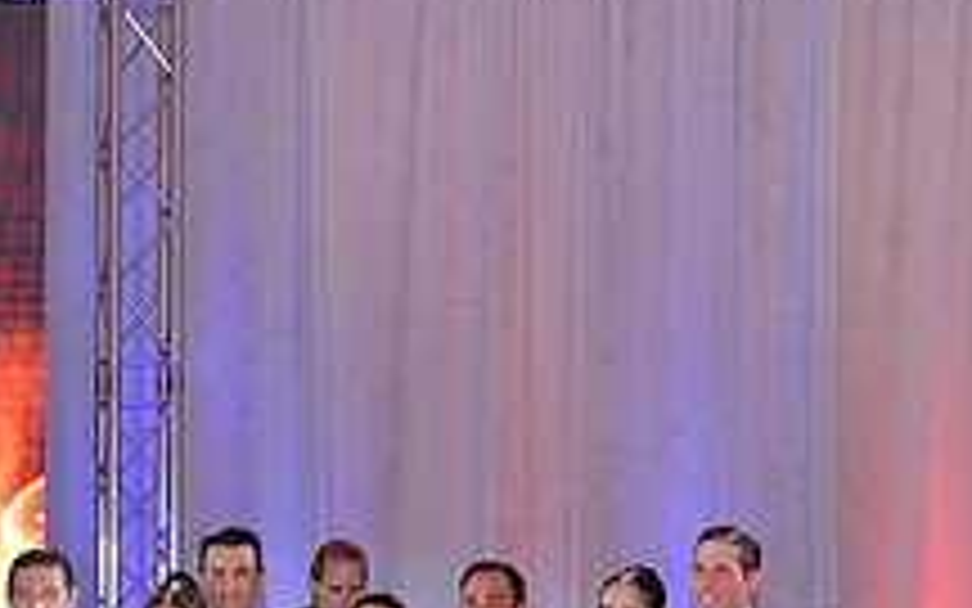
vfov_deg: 10.7
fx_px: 3179
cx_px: -266
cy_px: 763
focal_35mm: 120
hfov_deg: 16.5
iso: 1600
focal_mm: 44
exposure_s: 1/250
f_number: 5
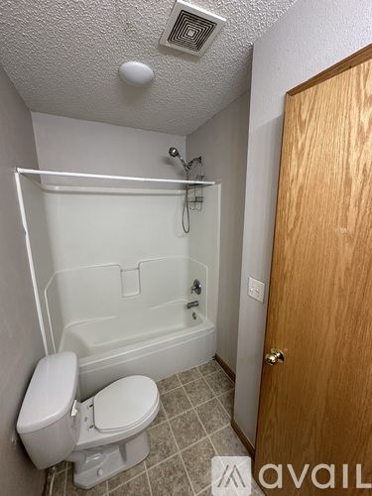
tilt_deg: -9.1
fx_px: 201
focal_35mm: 14
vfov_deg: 102.1
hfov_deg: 85.7
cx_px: 186
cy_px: 248
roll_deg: -0.9
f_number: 2.2
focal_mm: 2.22
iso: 250
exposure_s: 1/120
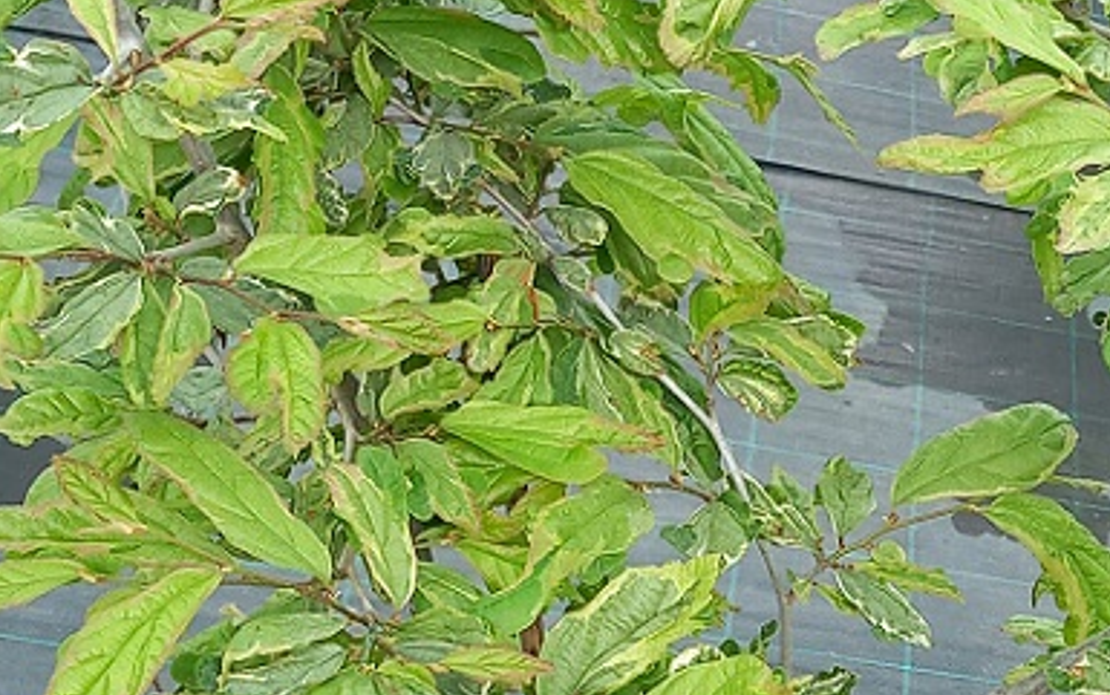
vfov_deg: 13.2
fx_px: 2905
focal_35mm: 96
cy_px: 878
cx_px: 956
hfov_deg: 21.2
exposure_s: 1/100
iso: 32
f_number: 1.8
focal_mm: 4
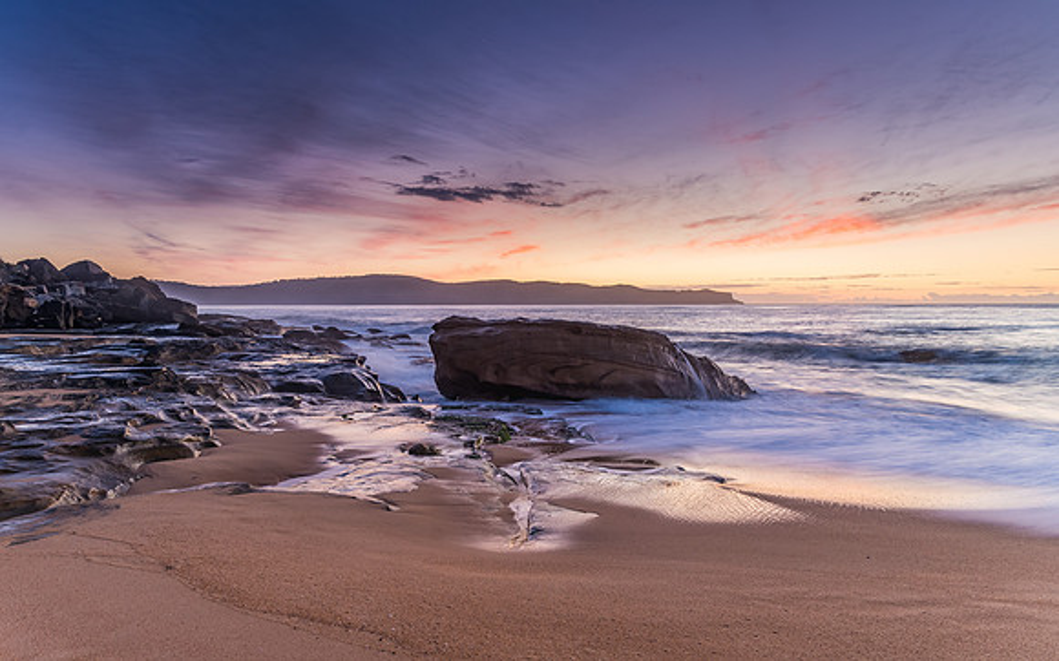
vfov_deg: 49.4
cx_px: 535
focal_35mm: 25
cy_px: 336
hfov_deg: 72.8
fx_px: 719
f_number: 10
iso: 50
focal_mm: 16
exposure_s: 1.6
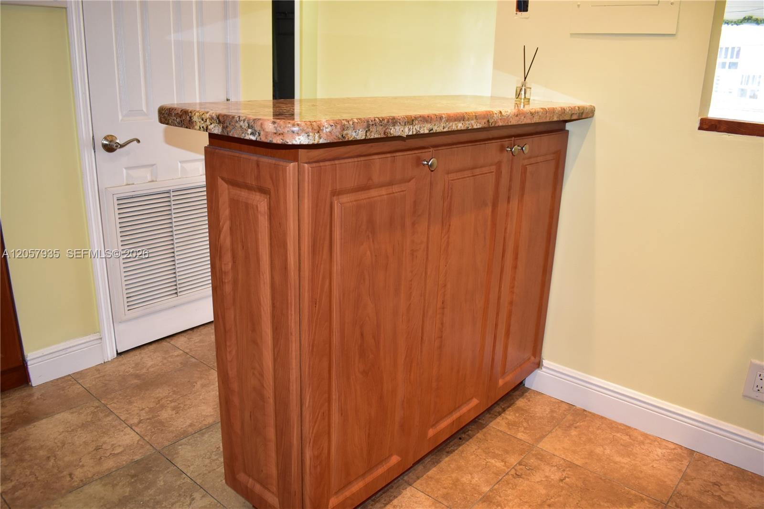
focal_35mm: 27
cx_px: 382
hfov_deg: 67.4
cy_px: 254
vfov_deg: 47.9
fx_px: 573
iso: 1000
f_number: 4.5
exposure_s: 1/60
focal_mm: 18
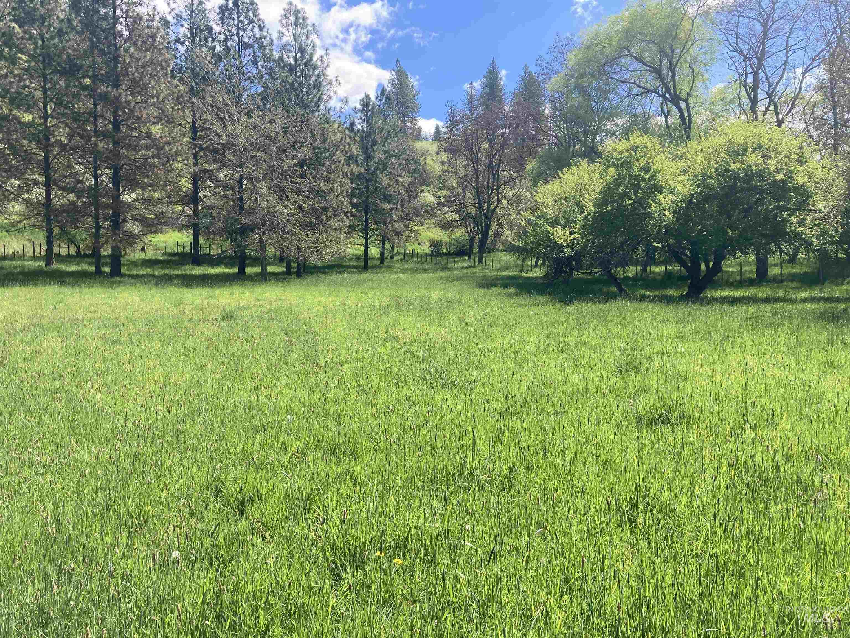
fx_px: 688
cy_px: 319
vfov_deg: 49.7
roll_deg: -0.1
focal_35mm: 28
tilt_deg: -1.9
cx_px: 425
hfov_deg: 63.4
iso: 20
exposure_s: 1/972
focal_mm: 3.99
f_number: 1.8
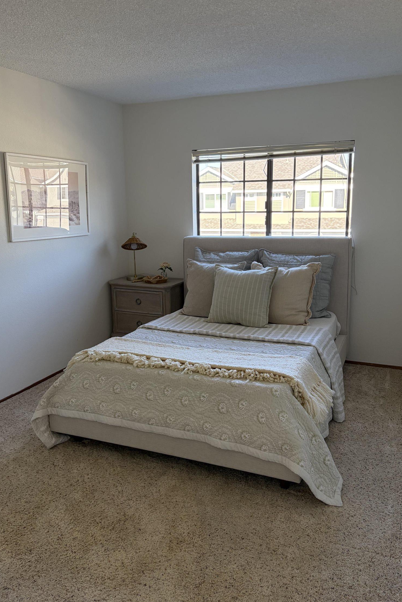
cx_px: 205
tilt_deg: -11.2
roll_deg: +1.4
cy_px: 292
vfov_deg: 65.5
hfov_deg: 46.4
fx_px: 469
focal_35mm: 28
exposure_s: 1/157
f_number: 1.6
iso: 125
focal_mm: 5.96
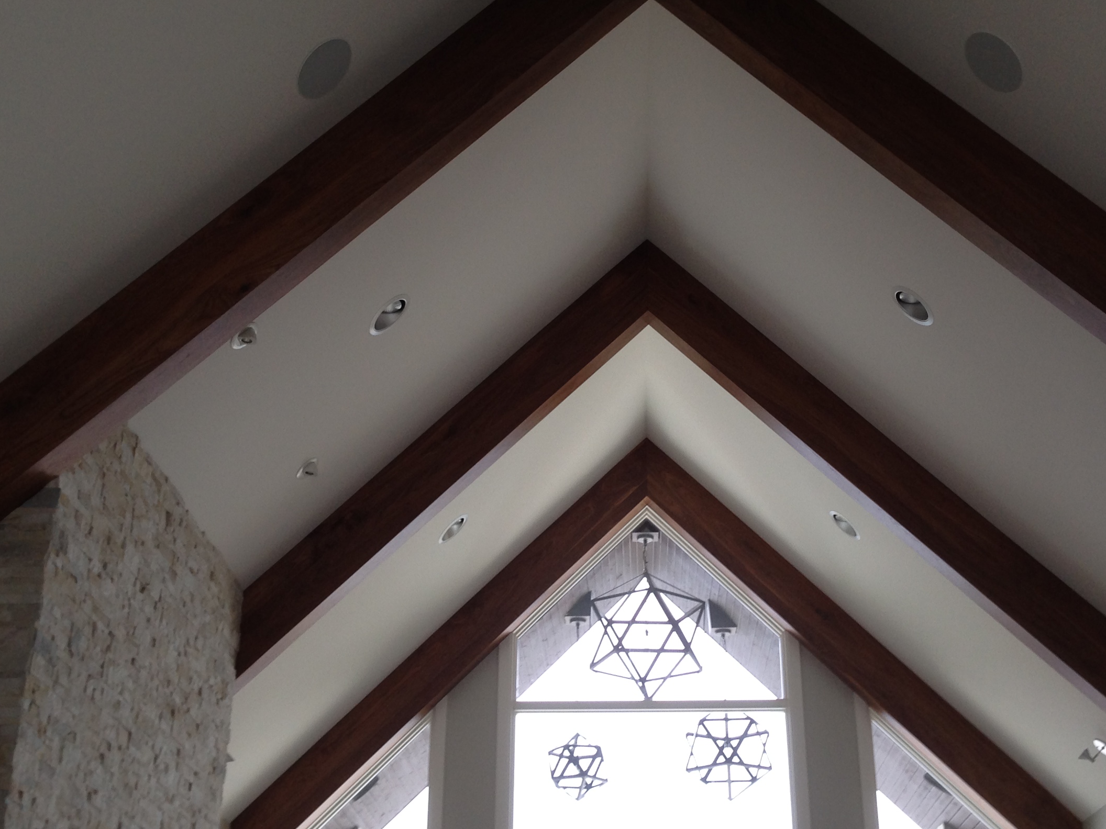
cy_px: 406
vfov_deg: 28.6
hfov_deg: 37.5
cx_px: 607
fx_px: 1629
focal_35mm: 51
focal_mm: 4.12
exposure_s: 1/40
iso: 50
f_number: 2.4
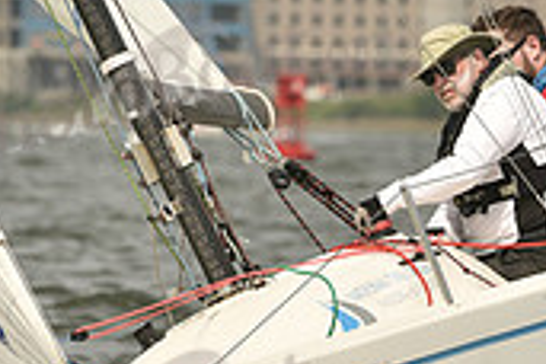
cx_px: 562
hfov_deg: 2.0
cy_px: 206
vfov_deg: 1.3
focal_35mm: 1054
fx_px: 15984
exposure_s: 1/1600
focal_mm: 310
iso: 320
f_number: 7.1
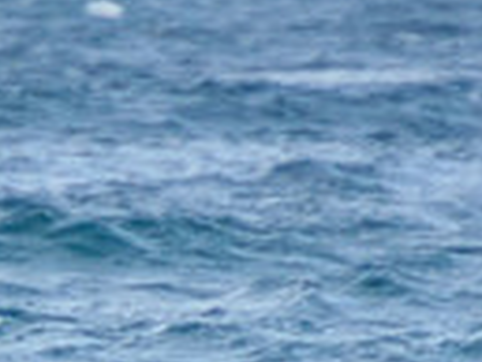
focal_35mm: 2664
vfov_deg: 0.6
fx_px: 37129
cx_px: -11
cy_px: 521
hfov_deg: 0.7
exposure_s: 1/1600
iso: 800
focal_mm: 400
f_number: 5.6
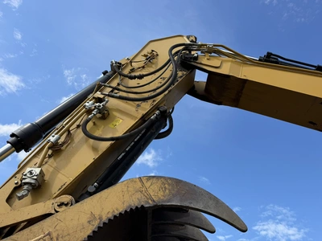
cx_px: 161
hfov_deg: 71.6
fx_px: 223
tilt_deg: +45.9
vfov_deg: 56.8
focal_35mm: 24
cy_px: 120
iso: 80
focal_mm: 6.76
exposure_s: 1/3021
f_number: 1.78
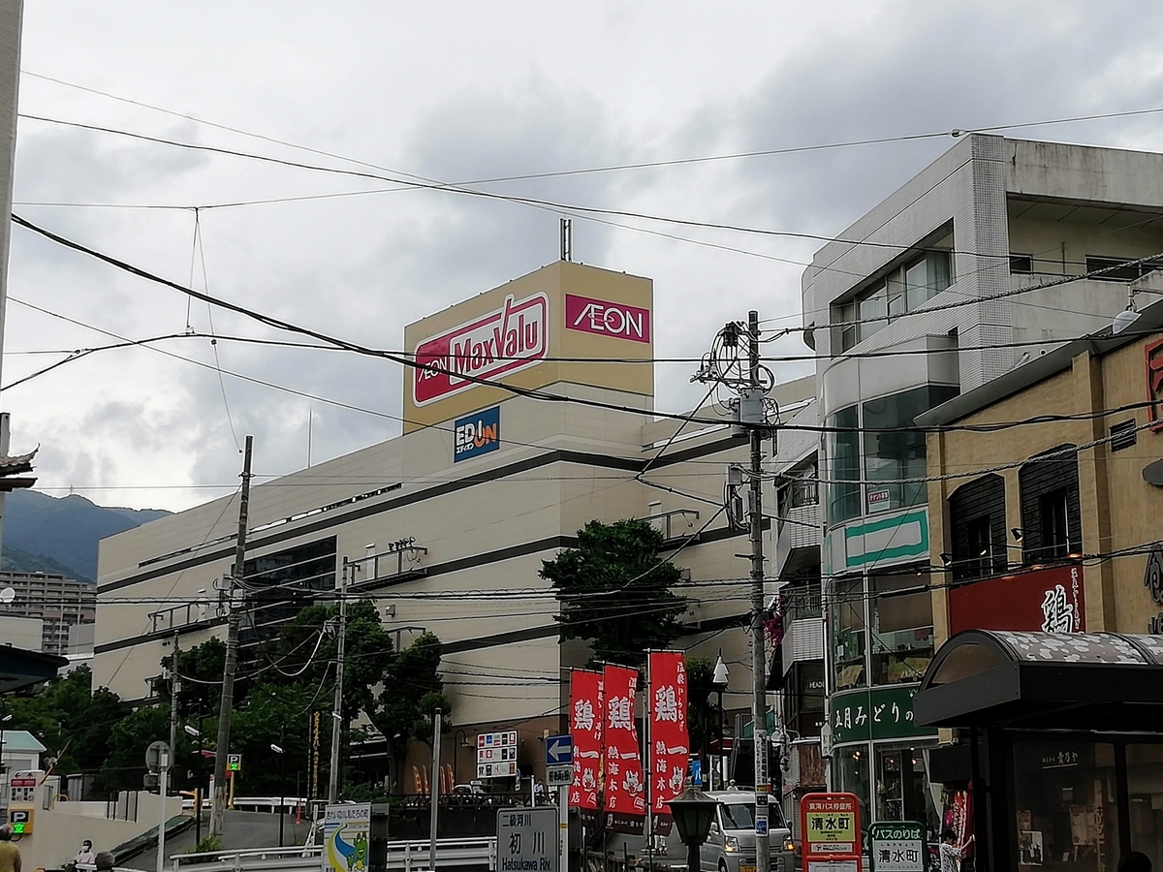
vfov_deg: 23.3
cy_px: 436
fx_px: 2117
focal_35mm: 63
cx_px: 582
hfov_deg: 30.7
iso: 50
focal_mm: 3.81
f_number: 2.2
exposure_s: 1/769
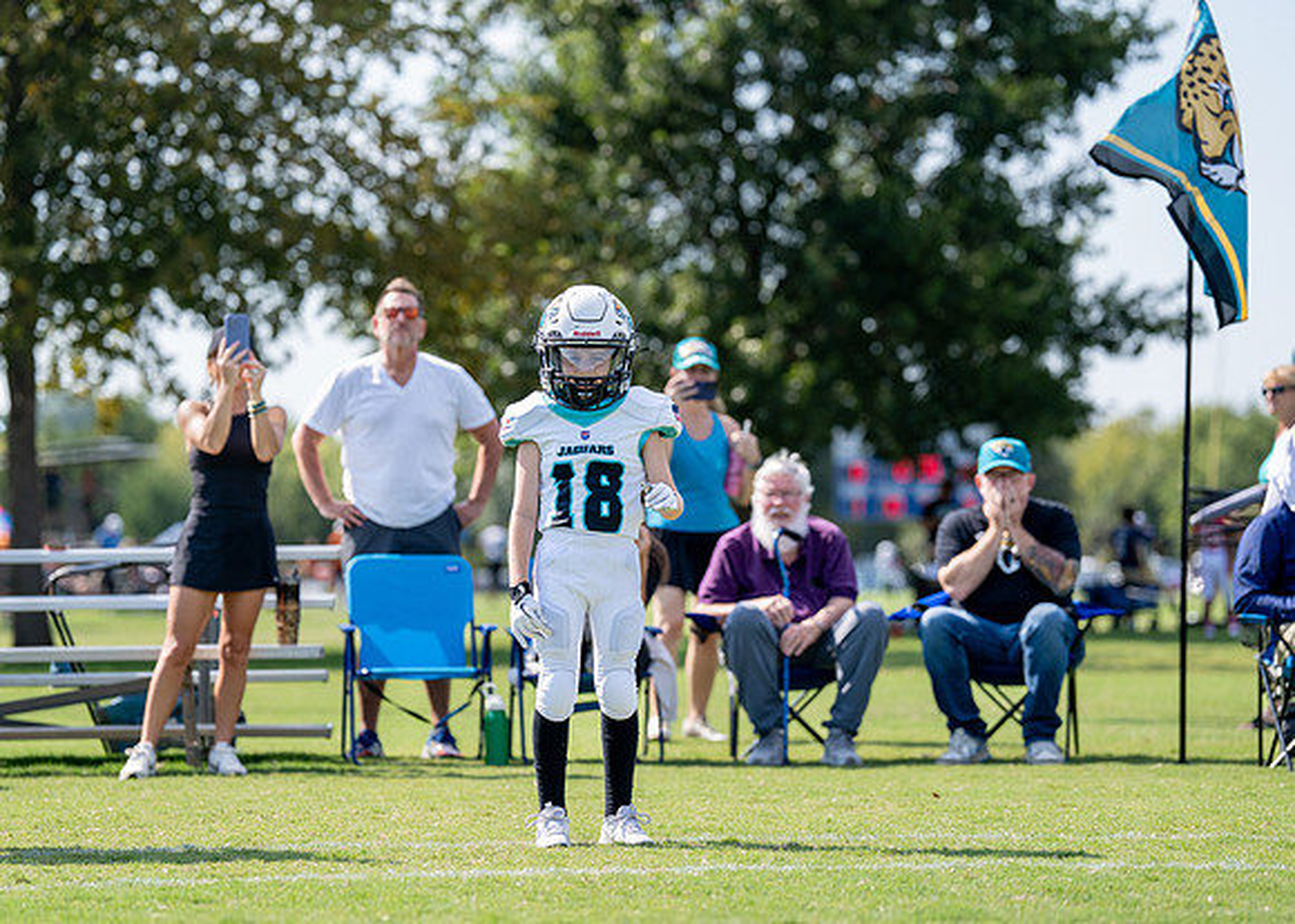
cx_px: 587
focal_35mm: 146
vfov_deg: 9.9
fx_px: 5354
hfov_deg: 13.8
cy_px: 497
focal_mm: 129
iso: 200
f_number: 2.8
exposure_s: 1/2500
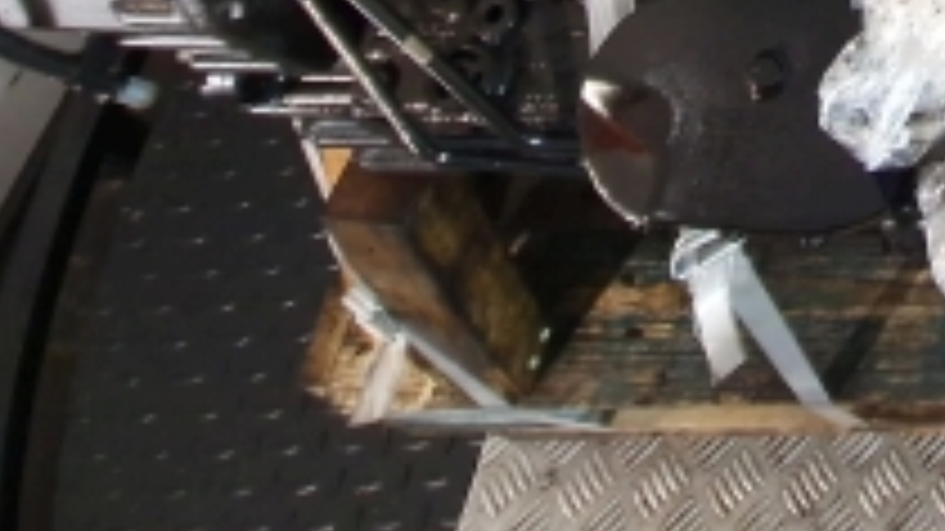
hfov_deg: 28.8
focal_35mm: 54
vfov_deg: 15.1
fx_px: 1353
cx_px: 1323
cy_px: -688
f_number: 2.2
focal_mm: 2.2
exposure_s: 1/33
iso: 160
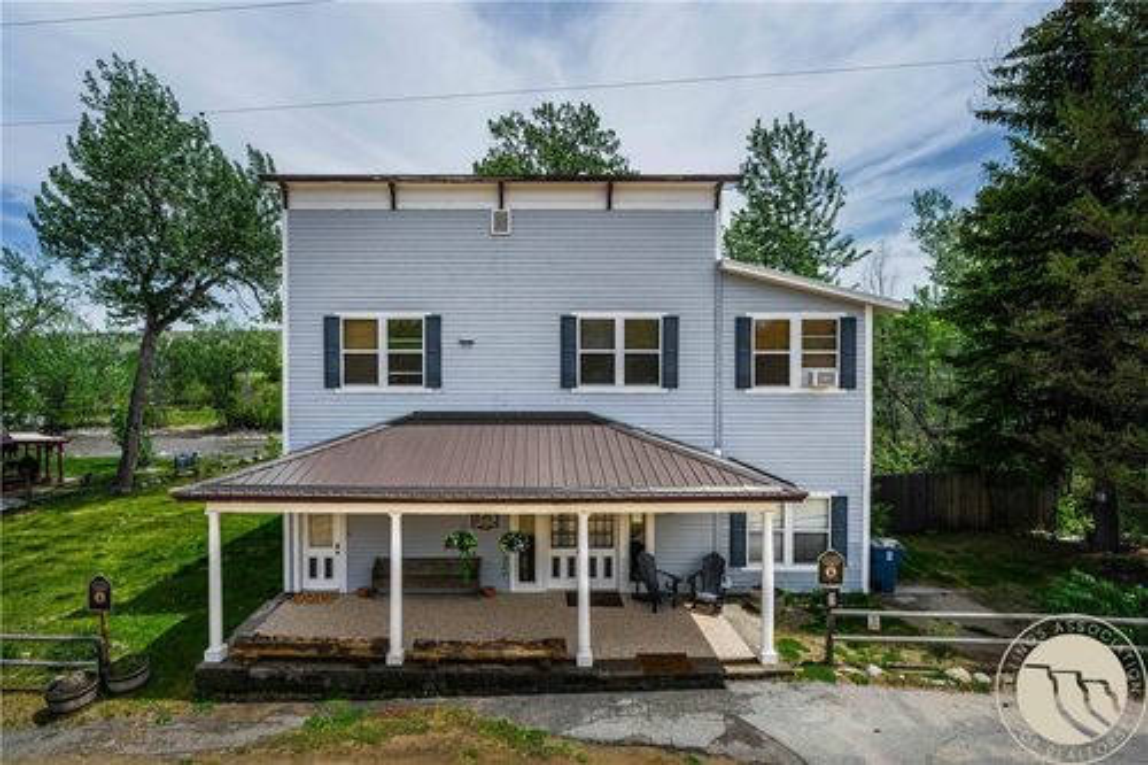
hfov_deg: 96.8
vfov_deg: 73.7
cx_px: 574
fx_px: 510
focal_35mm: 16
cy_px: 382
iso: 400
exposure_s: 1/1600
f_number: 8
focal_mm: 16
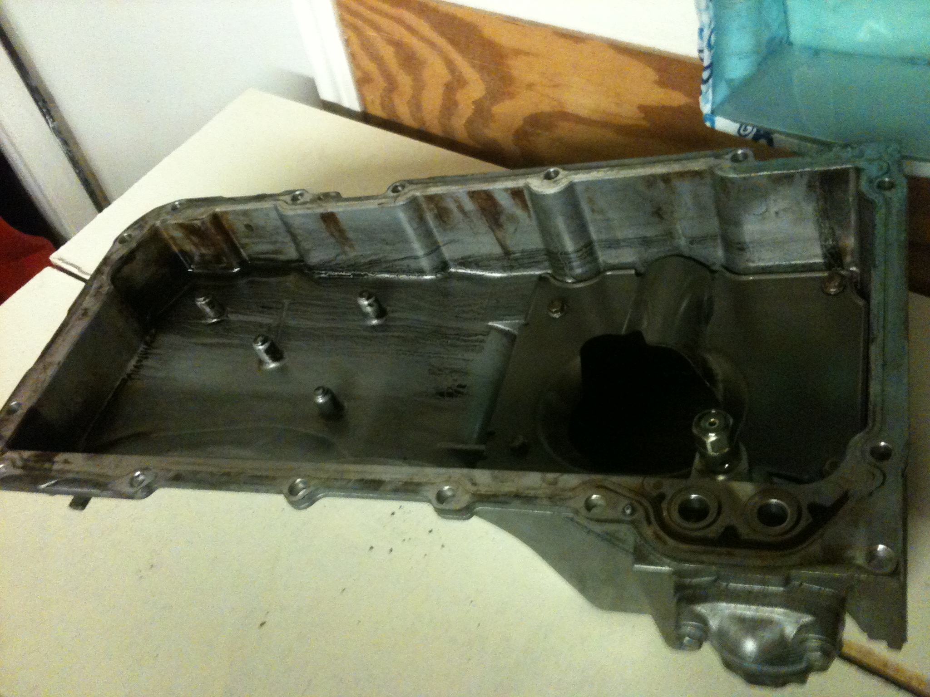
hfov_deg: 52.6
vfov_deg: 40.7
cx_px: 465
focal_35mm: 35
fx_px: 940
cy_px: 348
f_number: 2.8
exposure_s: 1/15
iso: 400
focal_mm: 3.9
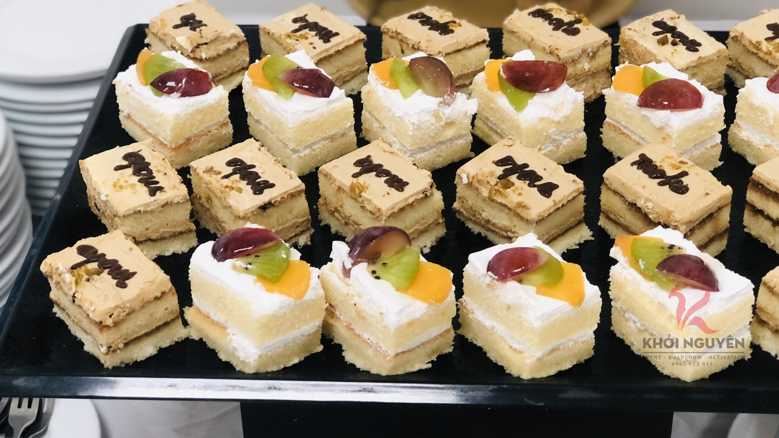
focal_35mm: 72
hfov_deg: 29.3
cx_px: 450
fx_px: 1487
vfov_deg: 16.7
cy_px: 143
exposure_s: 1/30
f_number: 2.8
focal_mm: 6.6
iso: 50
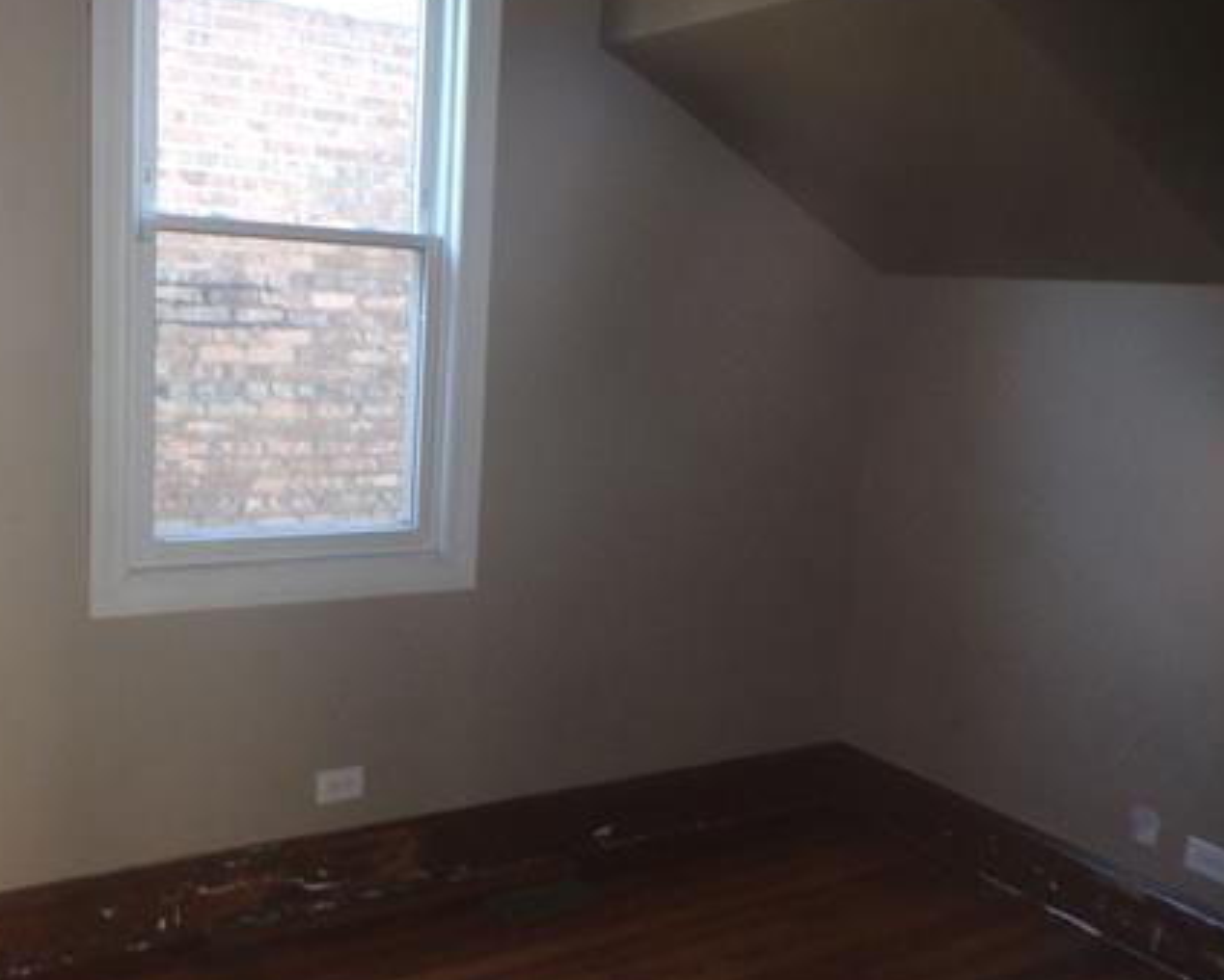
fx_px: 1124
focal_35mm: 31
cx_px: 466
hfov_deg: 56.5
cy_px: 465
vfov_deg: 47.1
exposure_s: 1/30
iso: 400
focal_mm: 3.7
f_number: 3.5
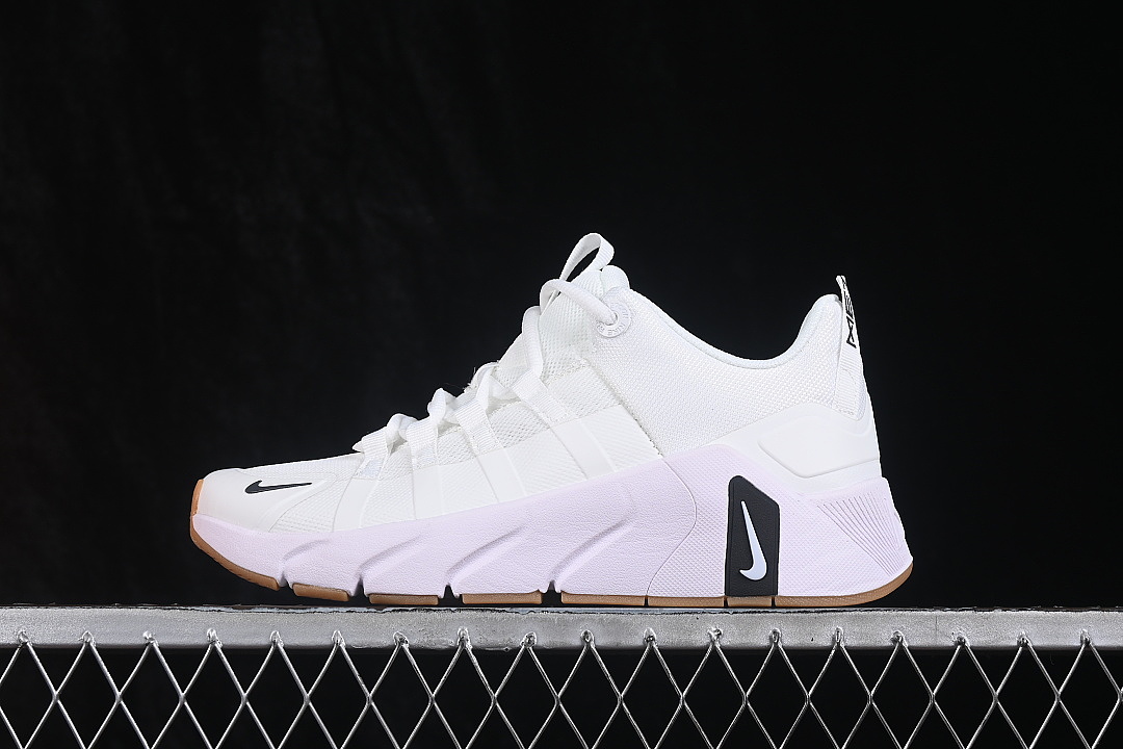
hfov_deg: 27.0
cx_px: 562
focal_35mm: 75
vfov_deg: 18.2
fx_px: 2339
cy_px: 374
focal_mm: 50
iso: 160
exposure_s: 1/80
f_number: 8
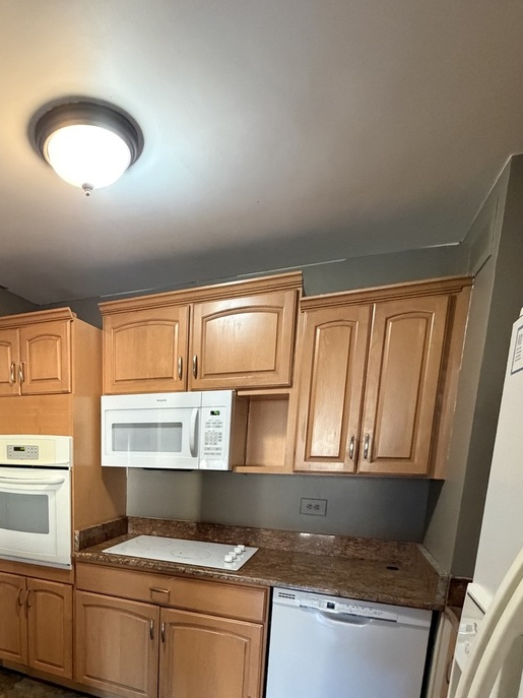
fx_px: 443
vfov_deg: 71.0
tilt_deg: -10.1
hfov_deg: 58.0
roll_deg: -1.5
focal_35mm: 22
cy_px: 527
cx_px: 132
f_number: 2.2
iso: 800
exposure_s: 1/60
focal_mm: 2.22
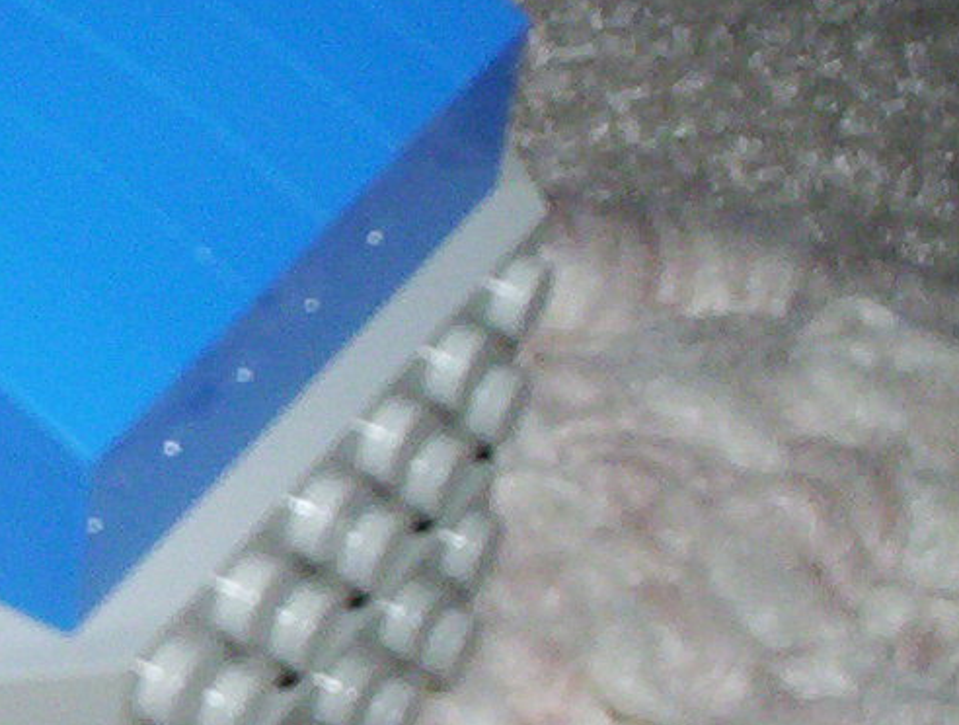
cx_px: -626
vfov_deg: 11.8
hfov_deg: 14.2
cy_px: 444
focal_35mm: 126
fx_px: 3501
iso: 140
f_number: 4.5
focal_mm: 4.99
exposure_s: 1/60
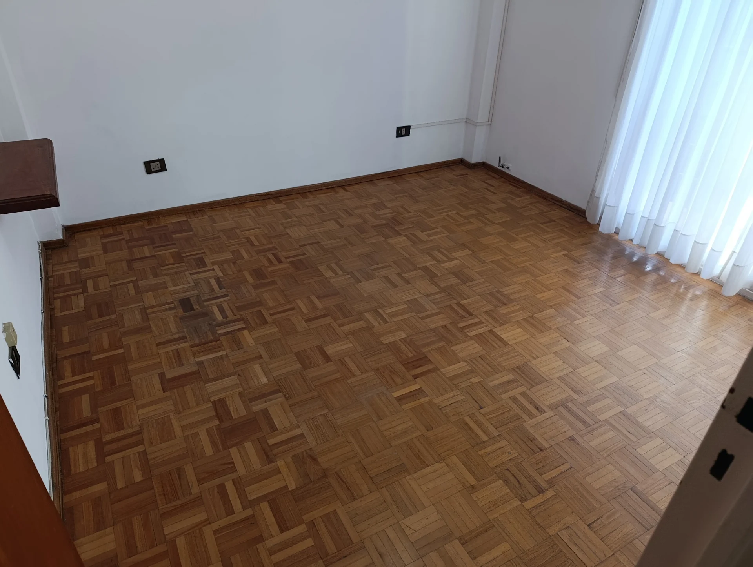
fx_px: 501
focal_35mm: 23
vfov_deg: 59.0
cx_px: 376
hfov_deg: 73.8
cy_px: 284
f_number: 1.65
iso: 322
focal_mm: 6.11
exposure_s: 1/100
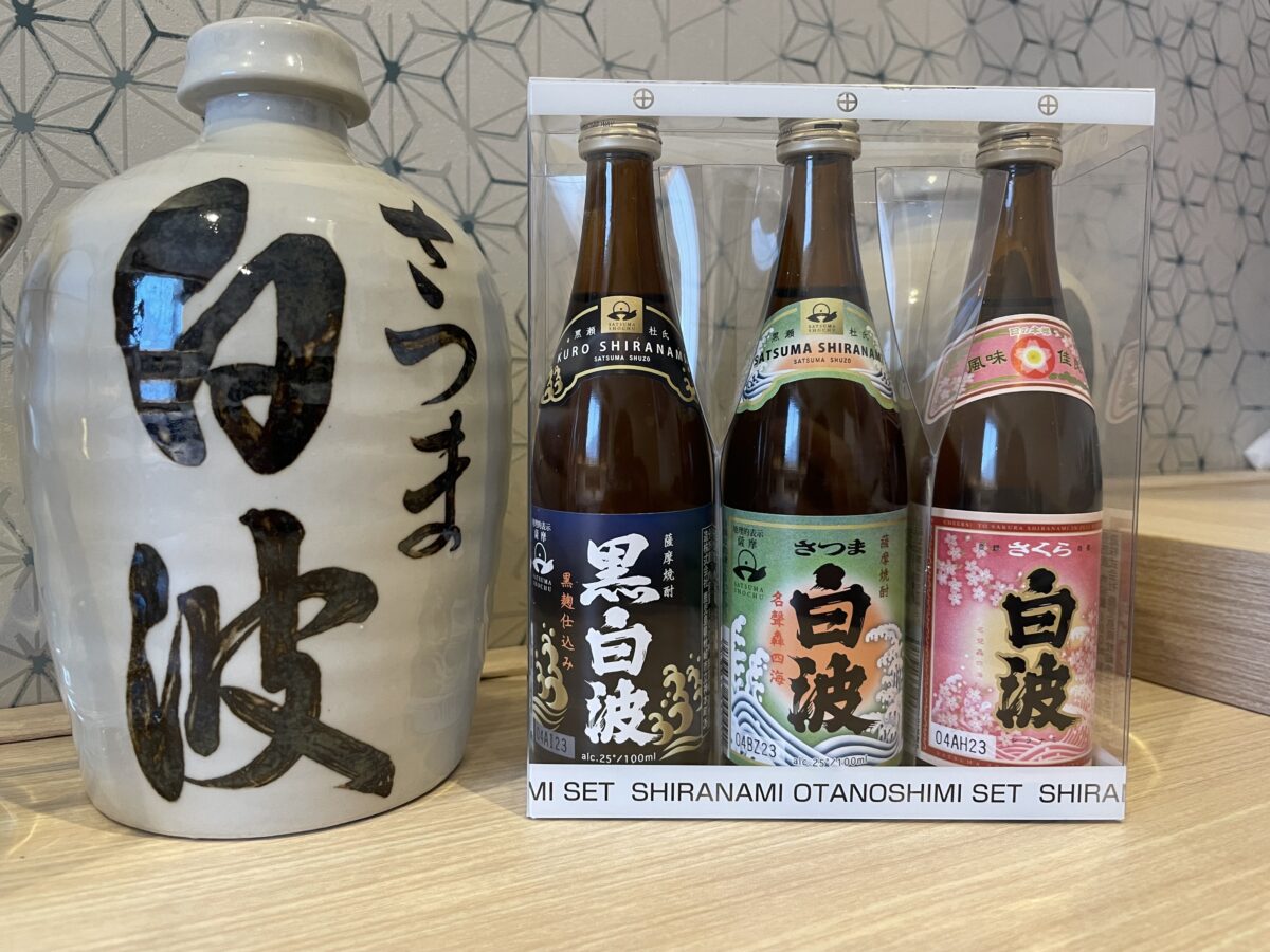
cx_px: 635
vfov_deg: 53.1
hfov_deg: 67.3
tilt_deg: -4.3
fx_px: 954
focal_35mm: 26
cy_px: 476
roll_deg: -0.4
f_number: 1.6
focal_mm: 4.2
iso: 160
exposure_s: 1/60
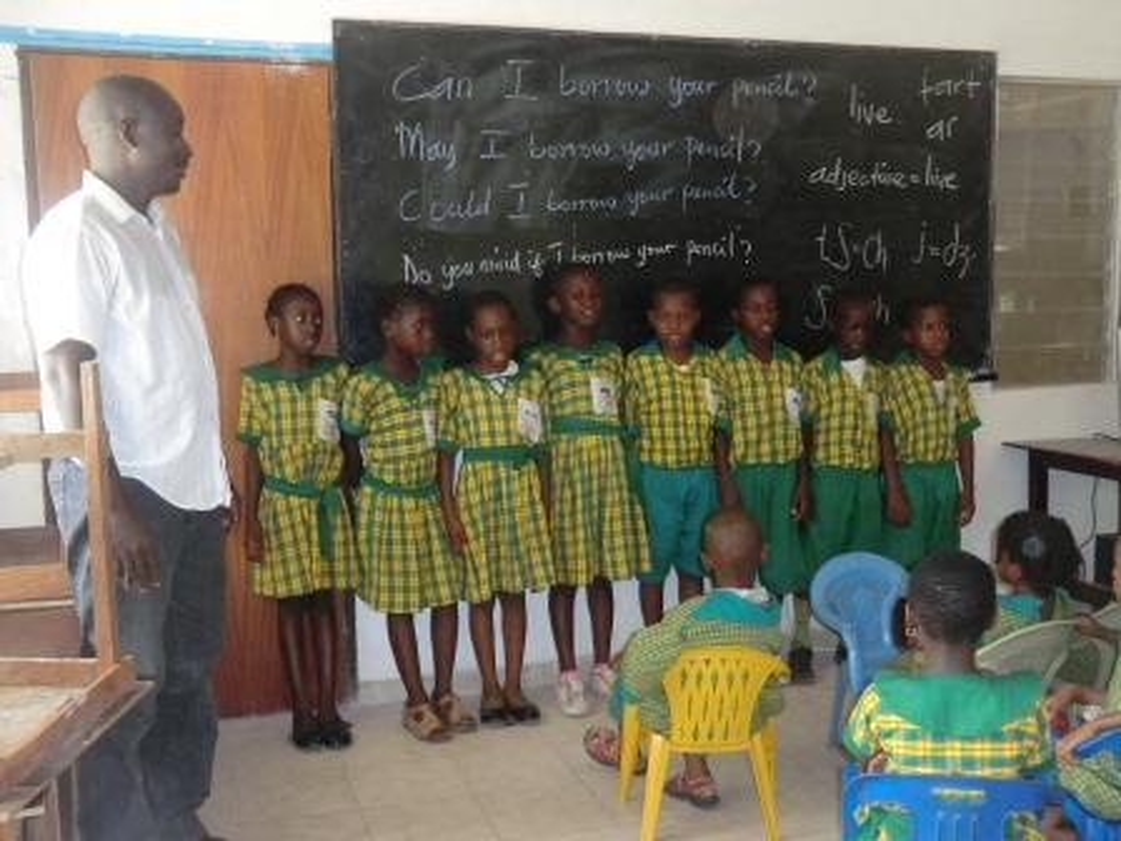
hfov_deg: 46.8
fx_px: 1295
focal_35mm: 40
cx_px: 560
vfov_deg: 36.0
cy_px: 420
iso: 400
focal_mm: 7.1
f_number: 3.8
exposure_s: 1/40
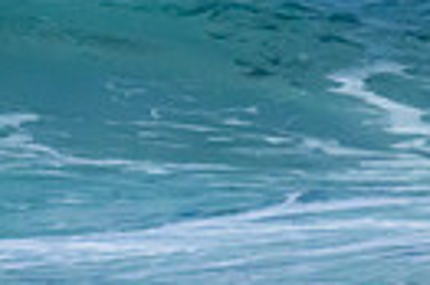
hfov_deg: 0.7
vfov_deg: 0.4
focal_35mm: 3053
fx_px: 36421
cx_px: -289
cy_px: -241
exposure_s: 1/2500
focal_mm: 690
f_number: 11
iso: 10000
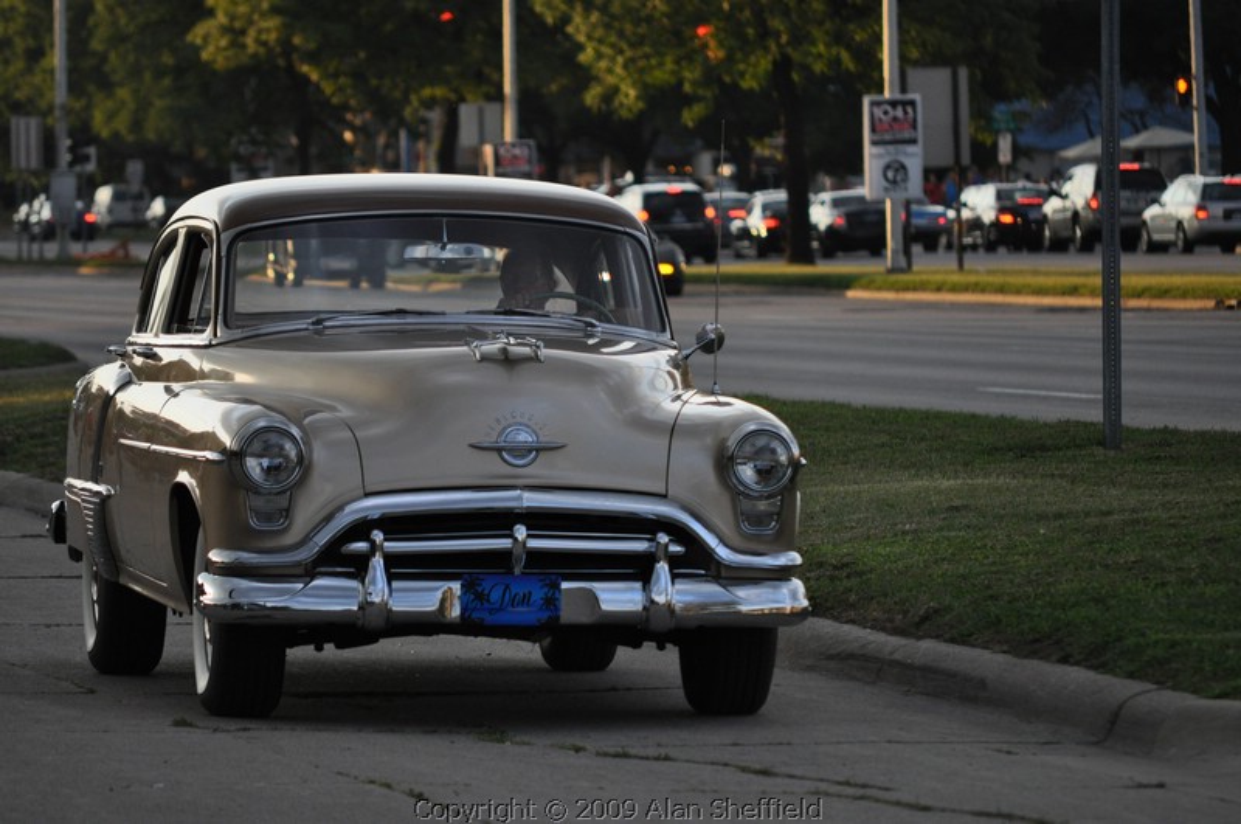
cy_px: 412
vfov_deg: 4.6
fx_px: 10327
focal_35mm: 300
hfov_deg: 6.9
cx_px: 620
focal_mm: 200
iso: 800
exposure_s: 1/640
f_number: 5.6
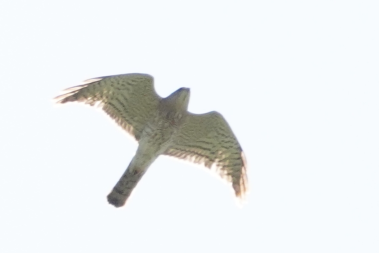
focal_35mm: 600
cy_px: 126
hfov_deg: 3.4
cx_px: 190
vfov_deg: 2.3
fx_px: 6316
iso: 800
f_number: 7.1
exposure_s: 1/2000
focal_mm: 600
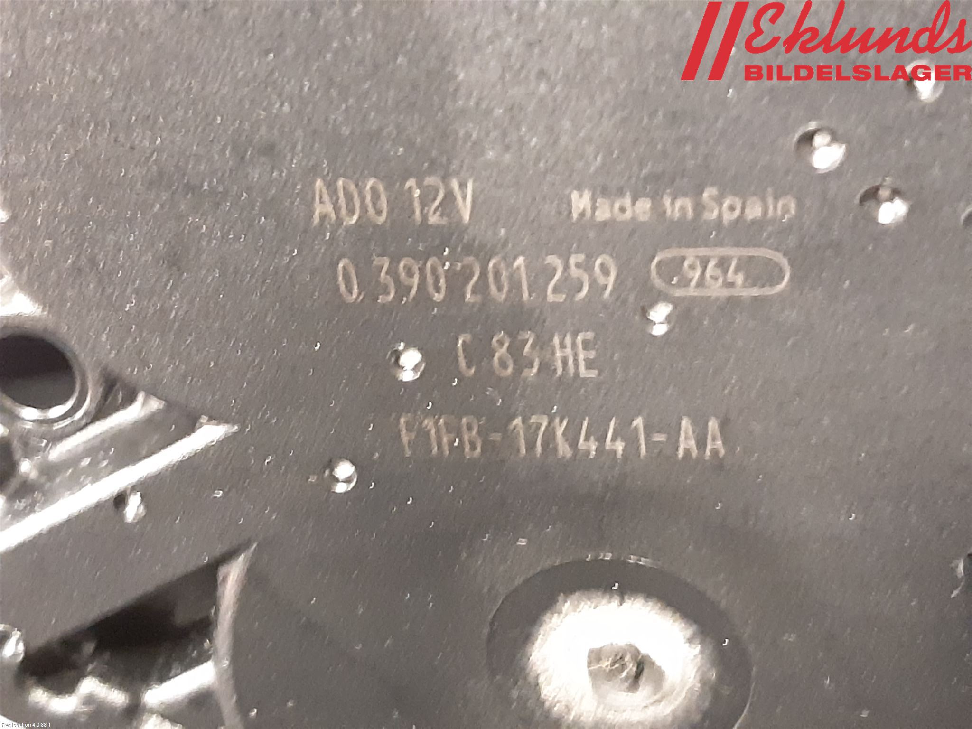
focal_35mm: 26
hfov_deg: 67.3
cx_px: 486
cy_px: 364
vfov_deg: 53.1
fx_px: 730
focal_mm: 3.93
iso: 800
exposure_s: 1/10
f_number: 1.7
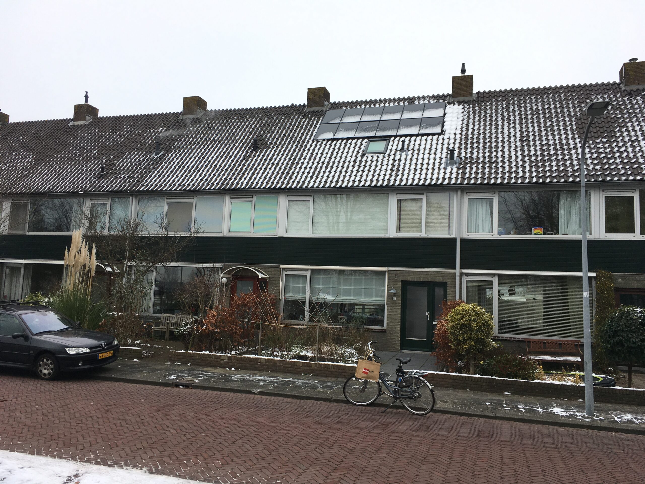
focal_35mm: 29
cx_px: 322
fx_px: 540
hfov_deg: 61.7
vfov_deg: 48.2
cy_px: 242
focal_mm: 4.15
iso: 25
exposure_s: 1/460
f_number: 2.2
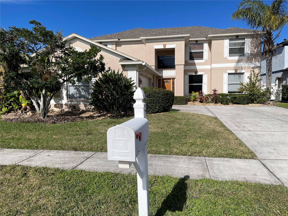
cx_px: 144
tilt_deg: -2.8
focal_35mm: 26
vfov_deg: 53.1
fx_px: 216
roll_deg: +0.7
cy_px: 108
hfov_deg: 67.3
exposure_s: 1/6897
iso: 32
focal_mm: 4.2
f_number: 1.6
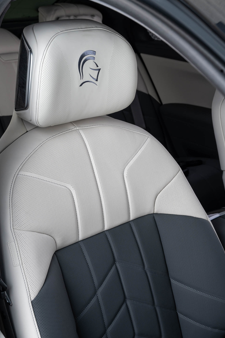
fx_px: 497
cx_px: 95
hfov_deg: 25.5
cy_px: 151
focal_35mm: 53
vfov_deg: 37.5
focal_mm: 45
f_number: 10
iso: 200
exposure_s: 1/20
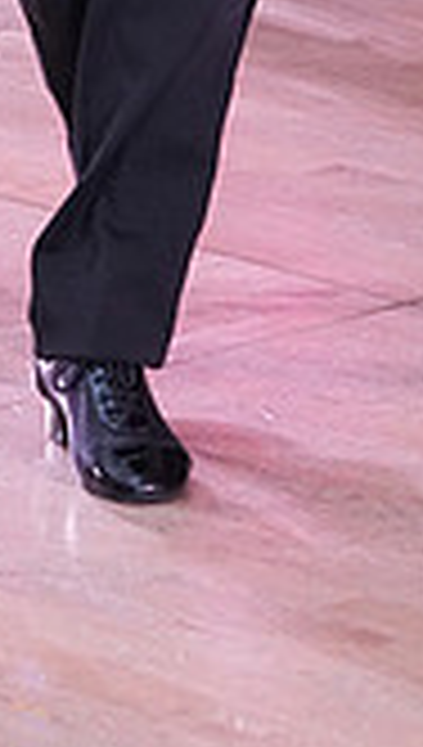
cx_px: 700
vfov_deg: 7.2
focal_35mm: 292
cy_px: -540
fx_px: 5793
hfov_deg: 4.2
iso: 3200
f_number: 6.3
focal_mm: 80
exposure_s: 1/250
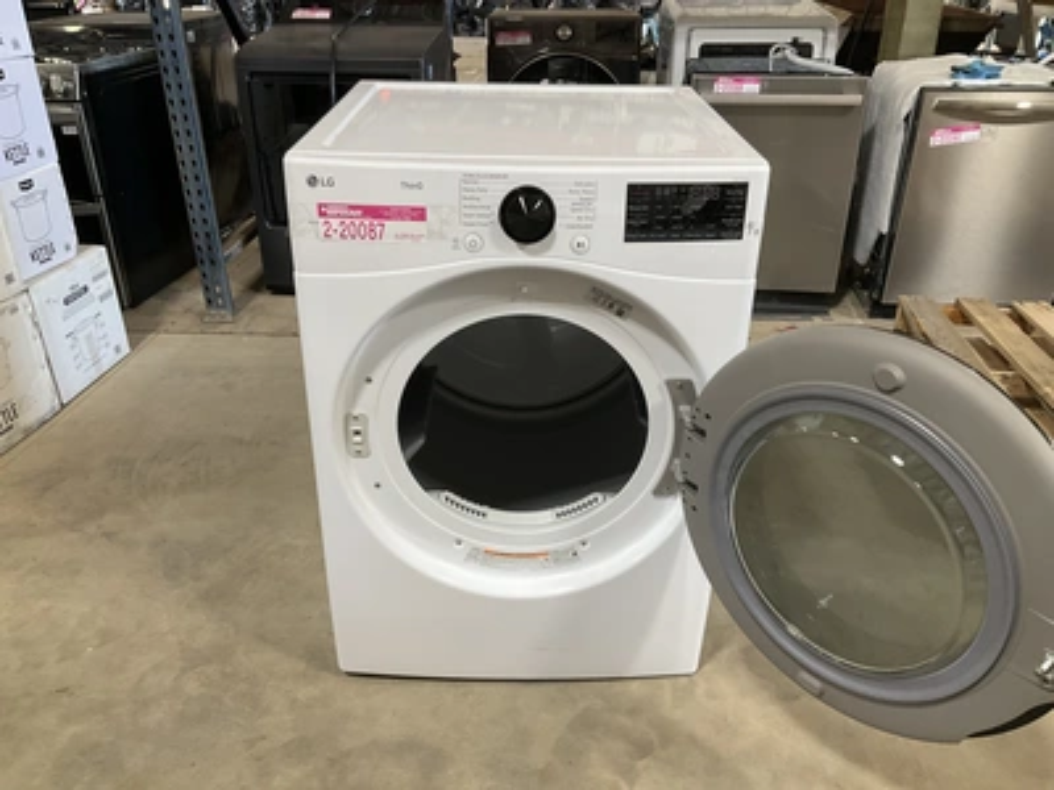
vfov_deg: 48.2
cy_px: 395
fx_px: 883
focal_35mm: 29
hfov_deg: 61.7
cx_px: 527
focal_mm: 3
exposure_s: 1/60
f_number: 1.8
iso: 80
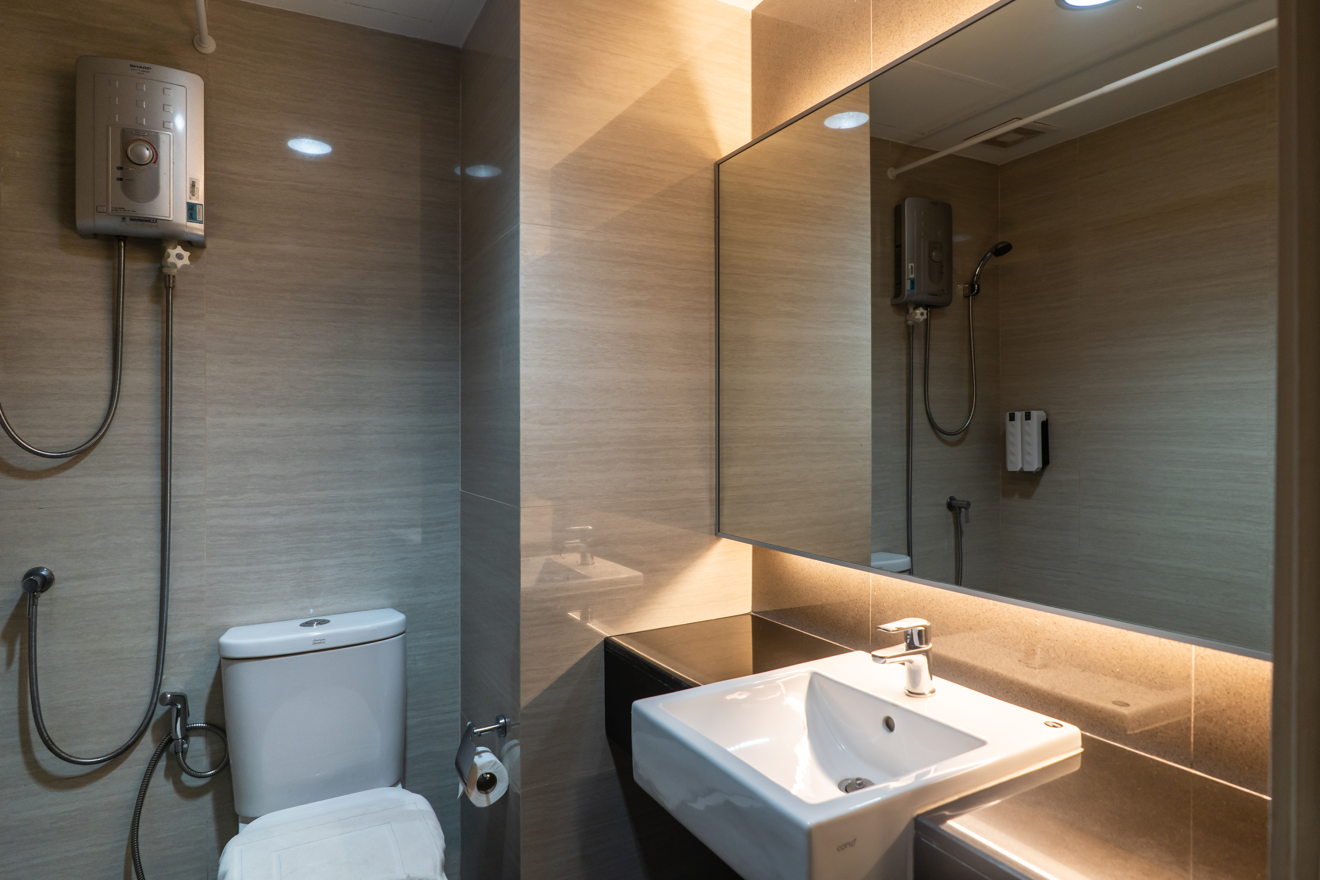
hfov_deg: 81.2
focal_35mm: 21
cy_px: 440
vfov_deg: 59.5
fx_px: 770
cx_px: 660
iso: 400
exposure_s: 1/40
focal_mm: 21
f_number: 5.6
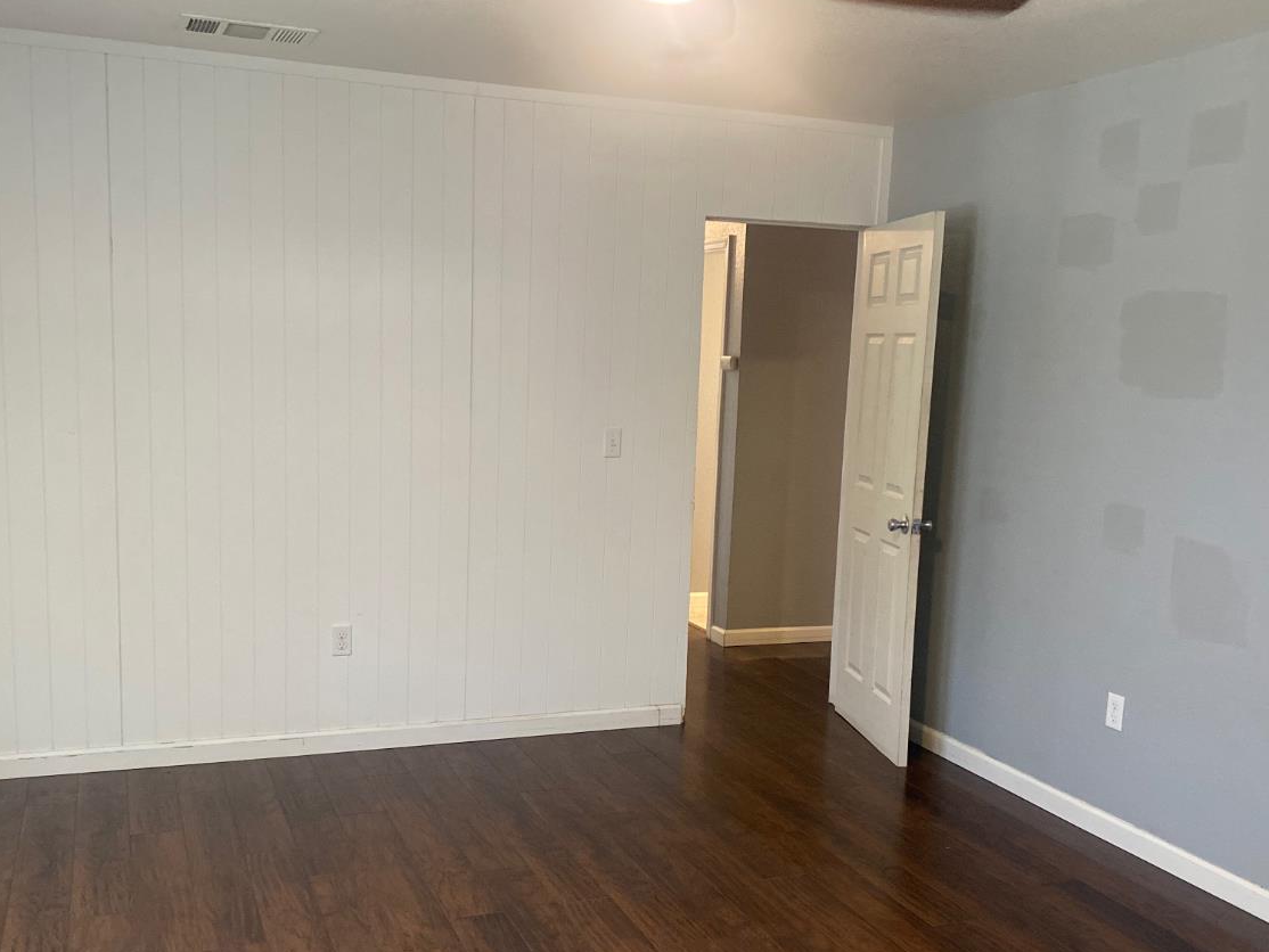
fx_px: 1283
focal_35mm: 35
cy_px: 559
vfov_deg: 40.6
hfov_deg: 52.6
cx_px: 611
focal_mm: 4.25
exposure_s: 1/60
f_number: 1.8
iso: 400
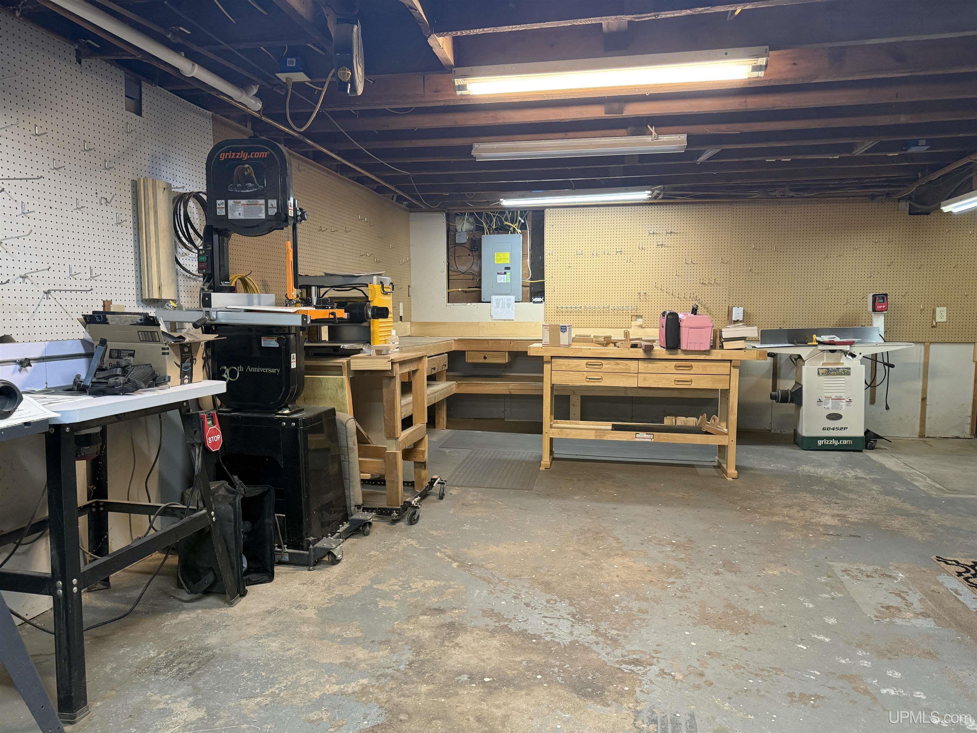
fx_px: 677
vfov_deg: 56.8
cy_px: 366
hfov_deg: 71.6
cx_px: 488
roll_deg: -0.1
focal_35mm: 24
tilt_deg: -4.1
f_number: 1.78
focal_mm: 6.76
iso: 400
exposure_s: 1/120
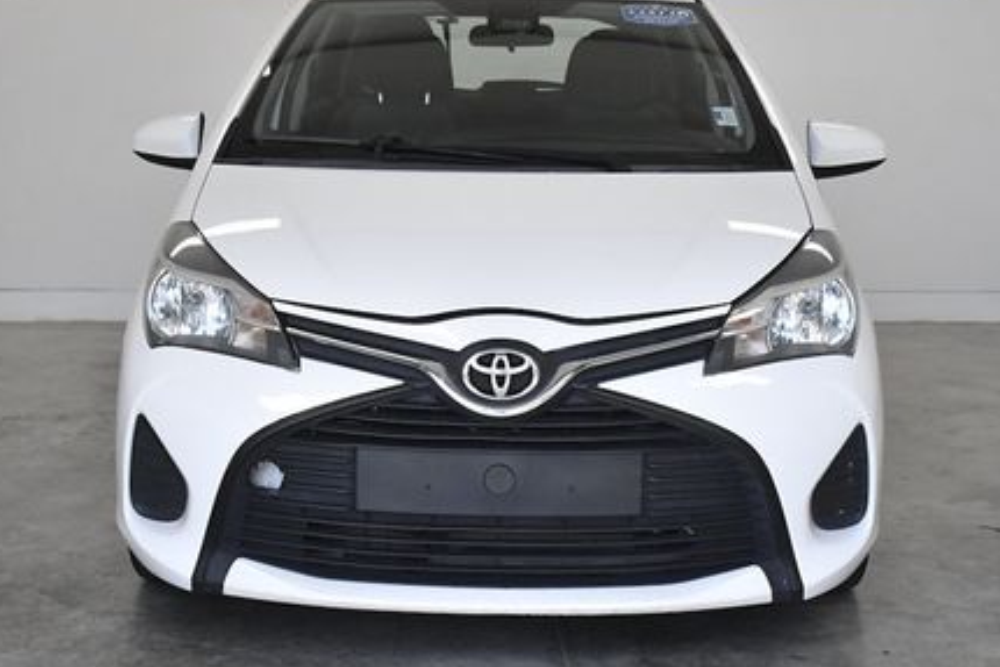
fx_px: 1862
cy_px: 254
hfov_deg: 30.1
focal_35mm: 67
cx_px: 505
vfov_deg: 20.3
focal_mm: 30
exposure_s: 1/5000
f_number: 4
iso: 2500
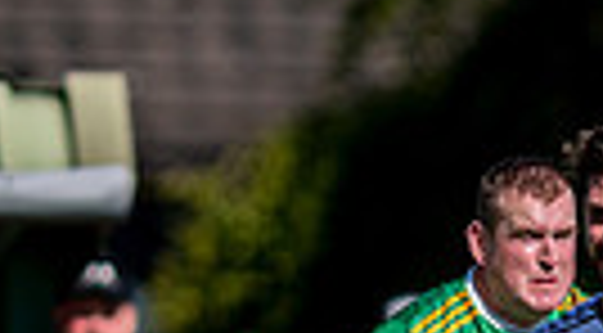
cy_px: 652
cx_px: 593
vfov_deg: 0.5
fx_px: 35230
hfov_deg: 1.0
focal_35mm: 2213
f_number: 2.8
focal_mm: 300
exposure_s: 1/2500
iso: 100
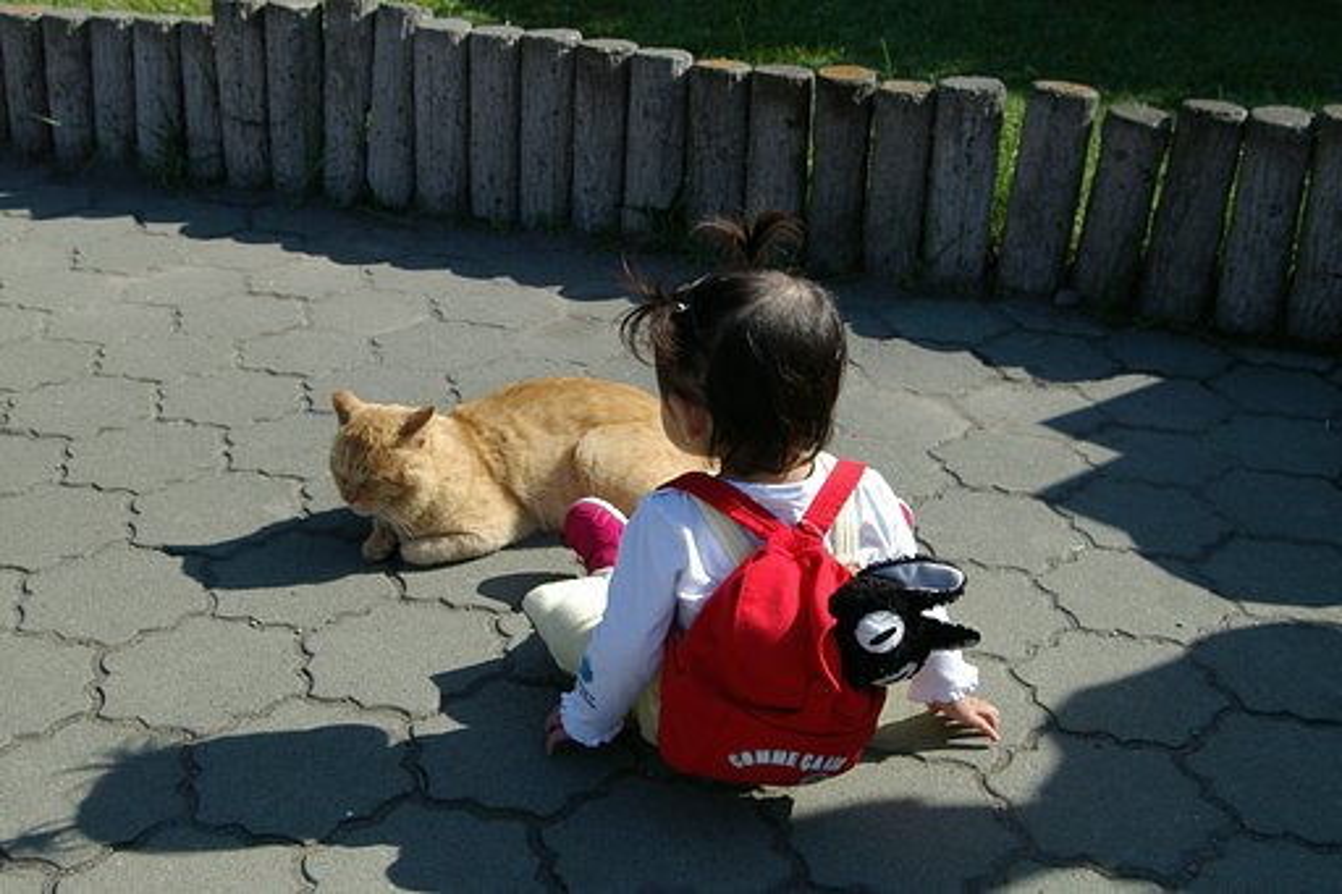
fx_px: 1621
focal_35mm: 44
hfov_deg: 45.0
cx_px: 671
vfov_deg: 30.8
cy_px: 447
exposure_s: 1/500
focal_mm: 29
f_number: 9.5
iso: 400
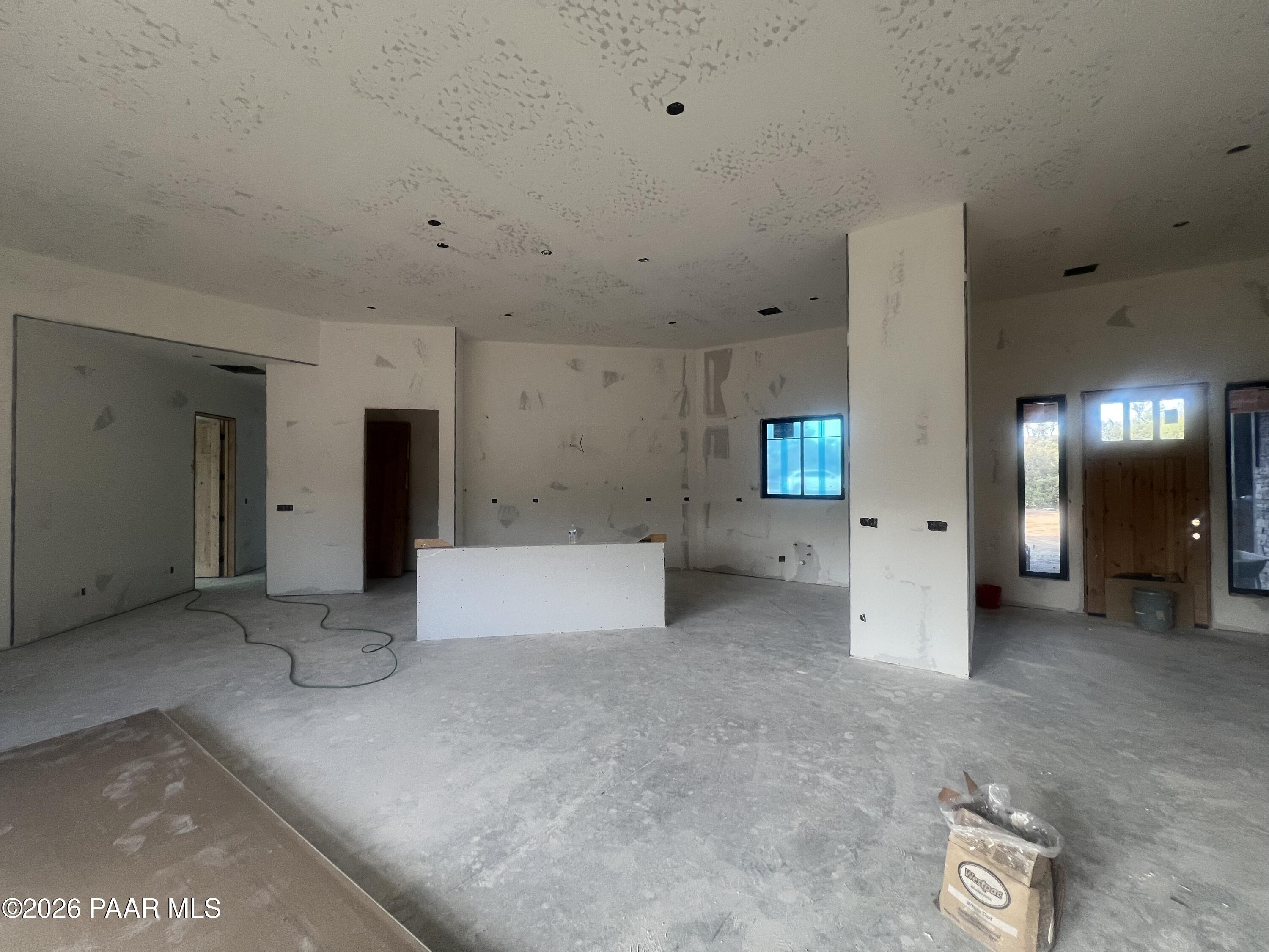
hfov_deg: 106.2
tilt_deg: -0.8
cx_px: 634
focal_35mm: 13
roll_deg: +0.1
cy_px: 476
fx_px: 477
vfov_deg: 89.9
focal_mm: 1.57
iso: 80
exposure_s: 1/99
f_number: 1.8
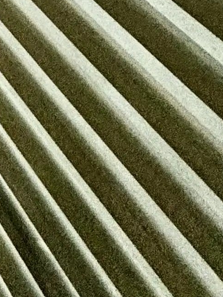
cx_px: -442
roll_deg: +0.5
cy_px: -400
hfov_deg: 11.1
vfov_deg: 14.9
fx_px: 747
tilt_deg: -7.1
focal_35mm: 87
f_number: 2.2
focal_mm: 2.22
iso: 160
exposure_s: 1/60
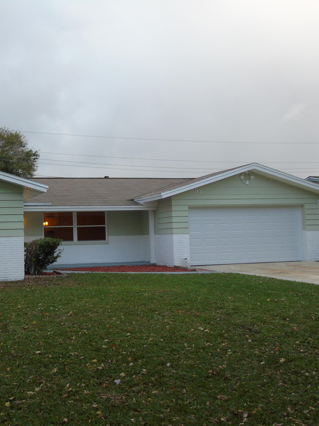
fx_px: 479
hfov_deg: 35.3
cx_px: 53
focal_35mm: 39
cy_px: 213
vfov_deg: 47.9
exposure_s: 1/30
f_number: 3.6
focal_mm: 5.2
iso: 80
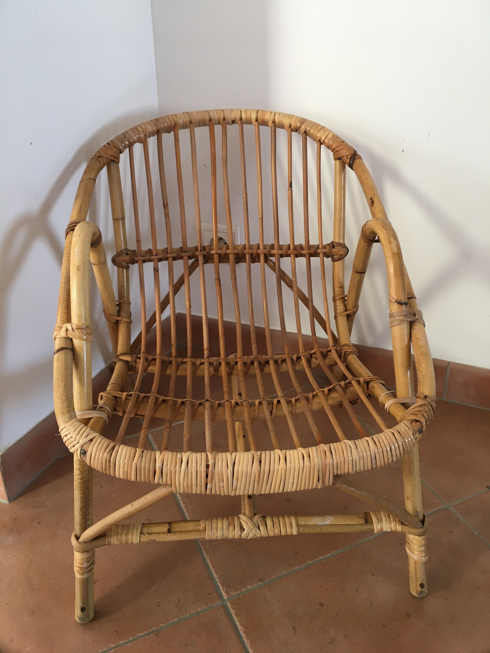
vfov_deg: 61.7
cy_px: 326
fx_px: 547
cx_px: 245
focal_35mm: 29
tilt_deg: -27.3
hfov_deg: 48.2
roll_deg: -0.5
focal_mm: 4.15
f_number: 2.2
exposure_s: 1/33
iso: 64
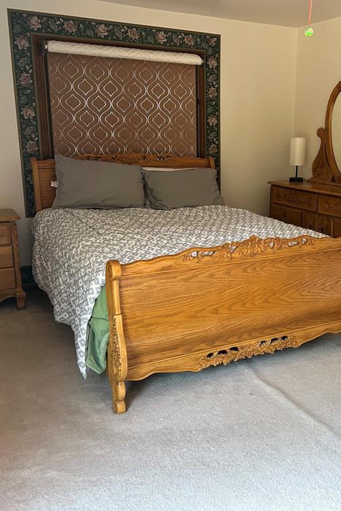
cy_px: 255
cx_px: 249
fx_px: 525
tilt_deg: -13.8
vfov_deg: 51.9
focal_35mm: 37
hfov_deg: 35.3
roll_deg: -1.1
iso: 125
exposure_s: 1/90
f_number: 1.5
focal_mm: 5.7
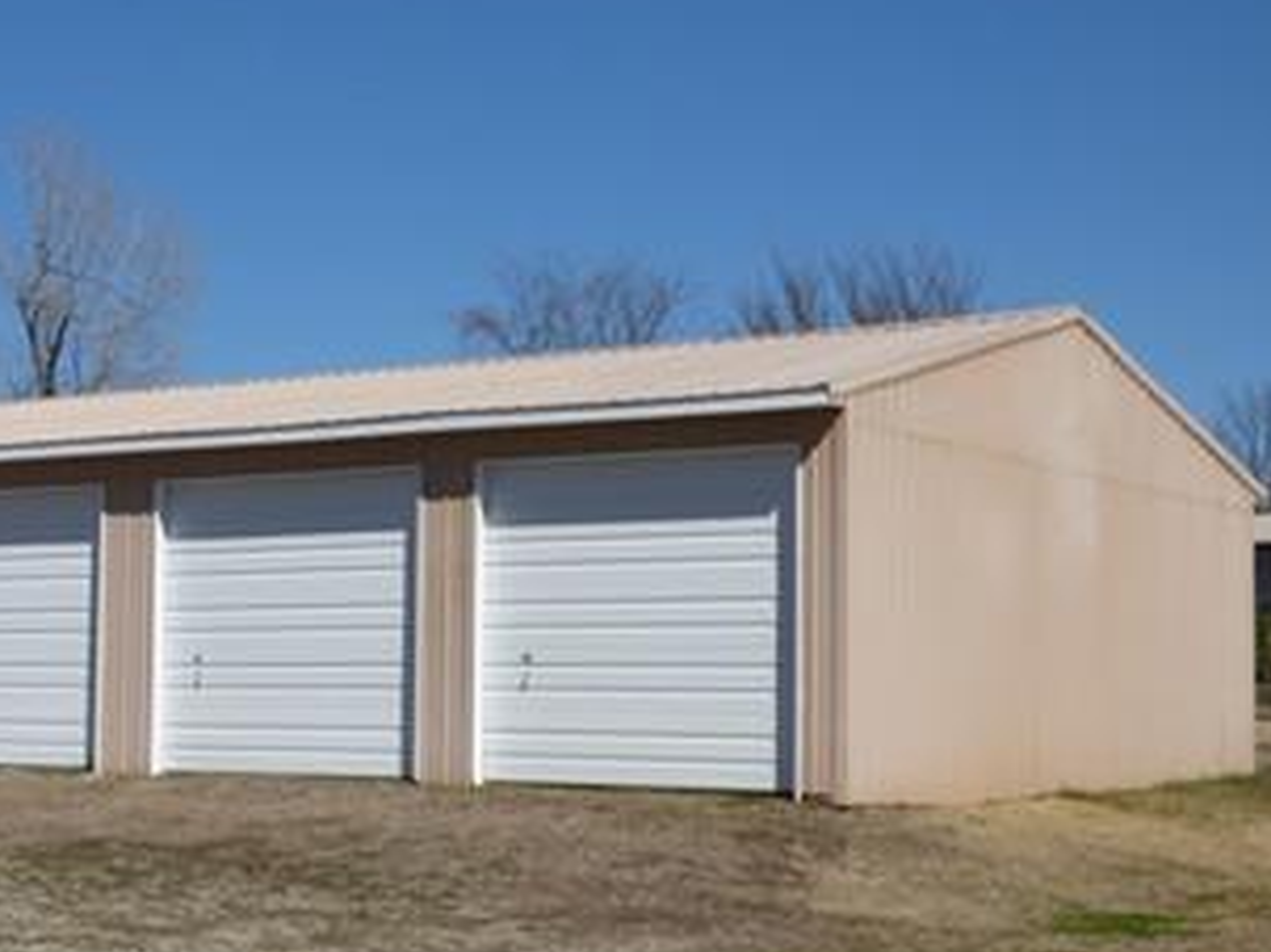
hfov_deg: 24.4
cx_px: -21
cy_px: 612
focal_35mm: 76
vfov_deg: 19.3
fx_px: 2789
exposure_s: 1/2000
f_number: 4
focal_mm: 6.18
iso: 100
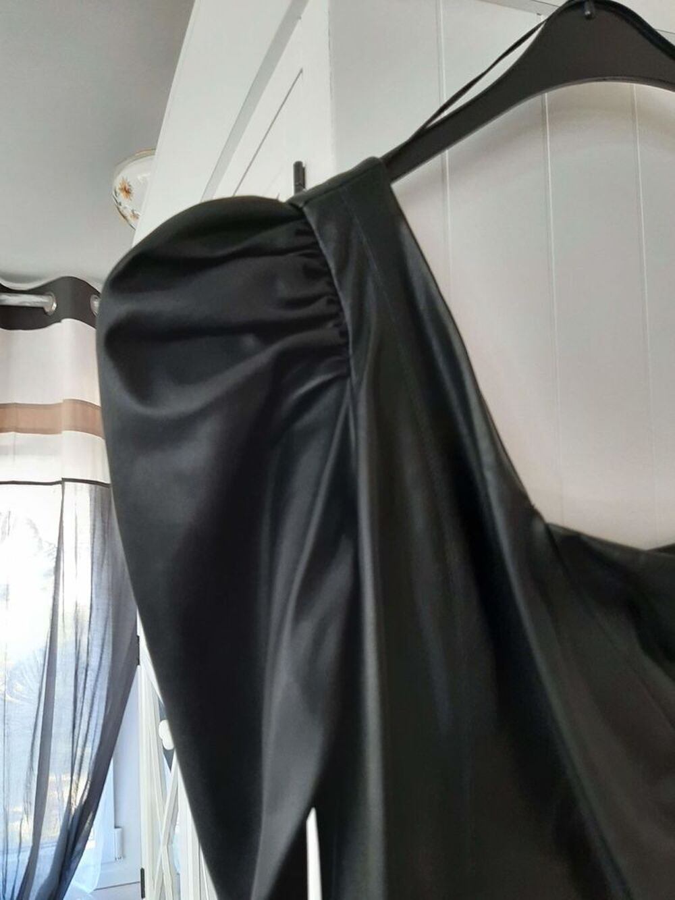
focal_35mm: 26
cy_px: 450
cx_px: 338
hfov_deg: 53.1
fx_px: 676
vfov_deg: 67.3
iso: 100
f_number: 1.7
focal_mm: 3.93
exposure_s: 1/50
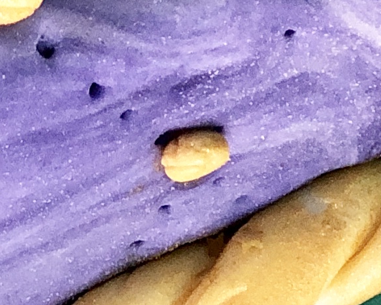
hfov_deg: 5.4
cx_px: 654
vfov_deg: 4.4
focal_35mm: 353
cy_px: -32
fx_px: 3980
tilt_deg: -50.4
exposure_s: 1/60
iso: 100
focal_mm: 6
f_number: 2.4
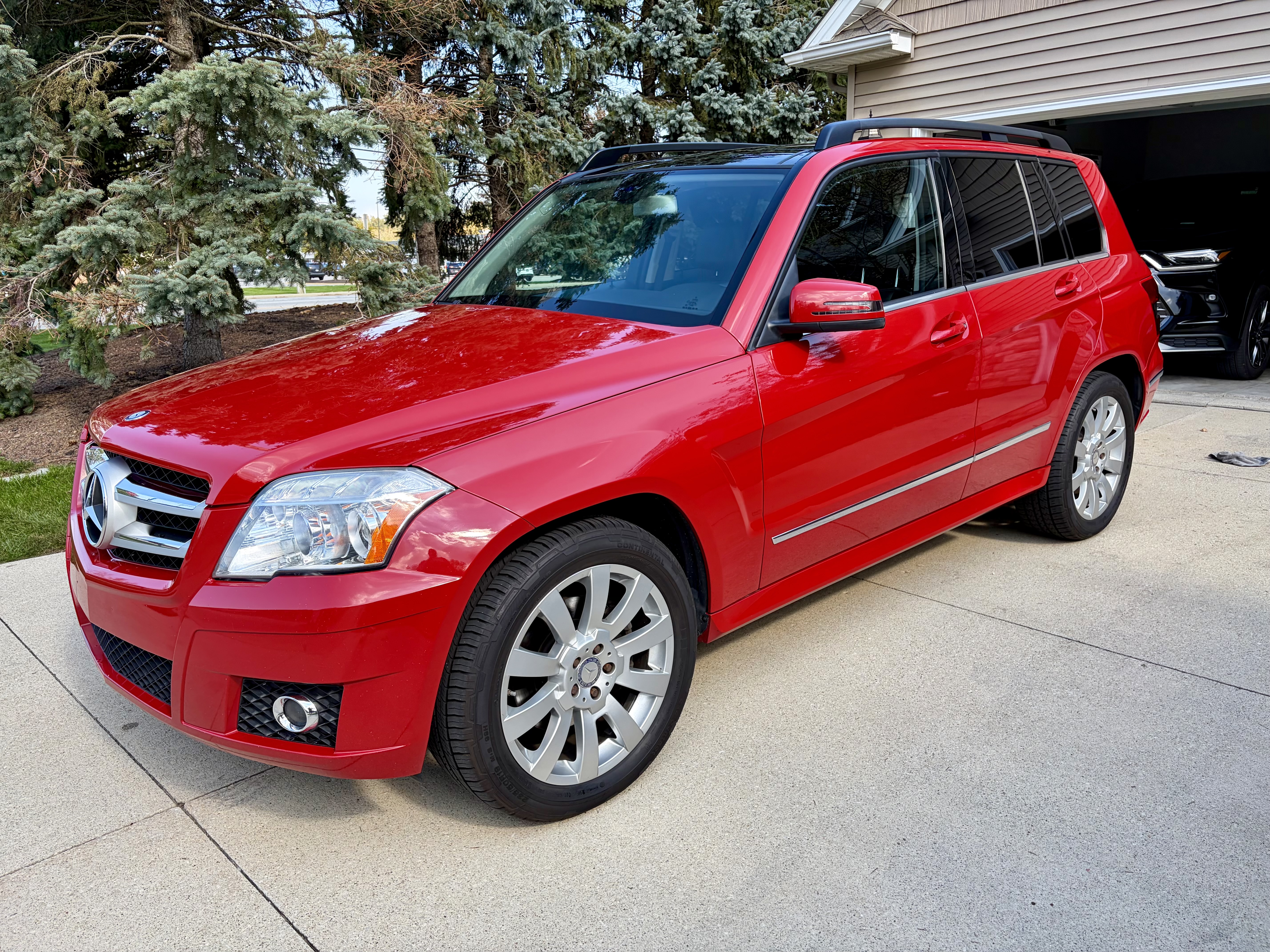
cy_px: 476
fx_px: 954
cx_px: 635
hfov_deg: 67.3
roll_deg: +1.2
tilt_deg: -12.0
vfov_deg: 53.1
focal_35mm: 26
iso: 50
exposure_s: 1/660
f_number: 1.6
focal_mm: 5.96
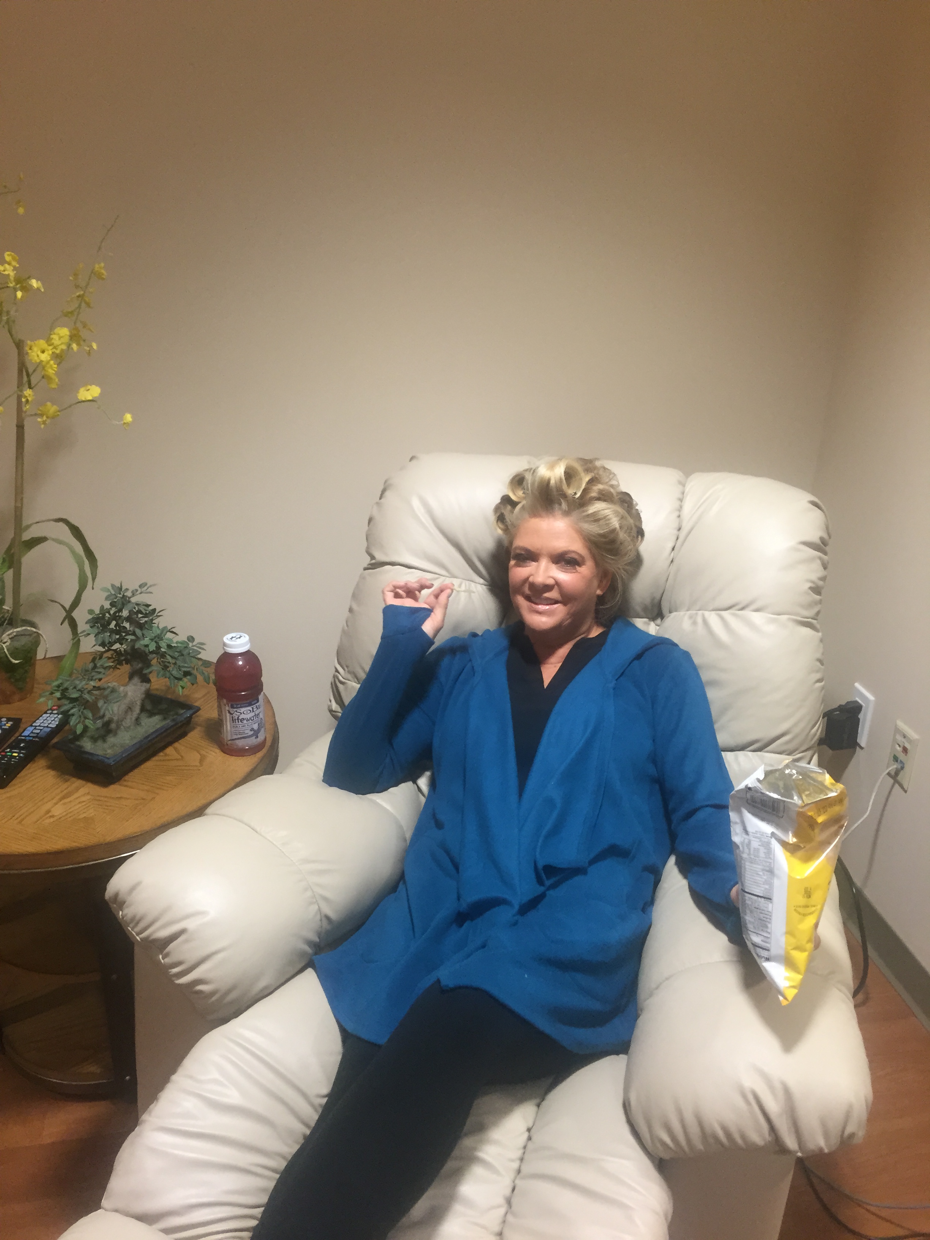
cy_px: 620
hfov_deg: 48.2
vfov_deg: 61.7
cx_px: 465
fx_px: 1039
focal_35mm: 29
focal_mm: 4.15
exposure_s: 1/30
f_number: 2.2
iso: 100
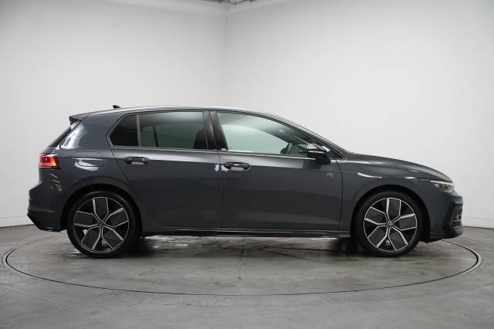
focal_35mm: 43
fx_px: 592
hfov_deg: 45.3
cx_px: 247
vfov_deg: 31.0
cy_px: 164
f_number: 4
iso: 1600
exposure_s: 1/160
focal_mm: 43.2
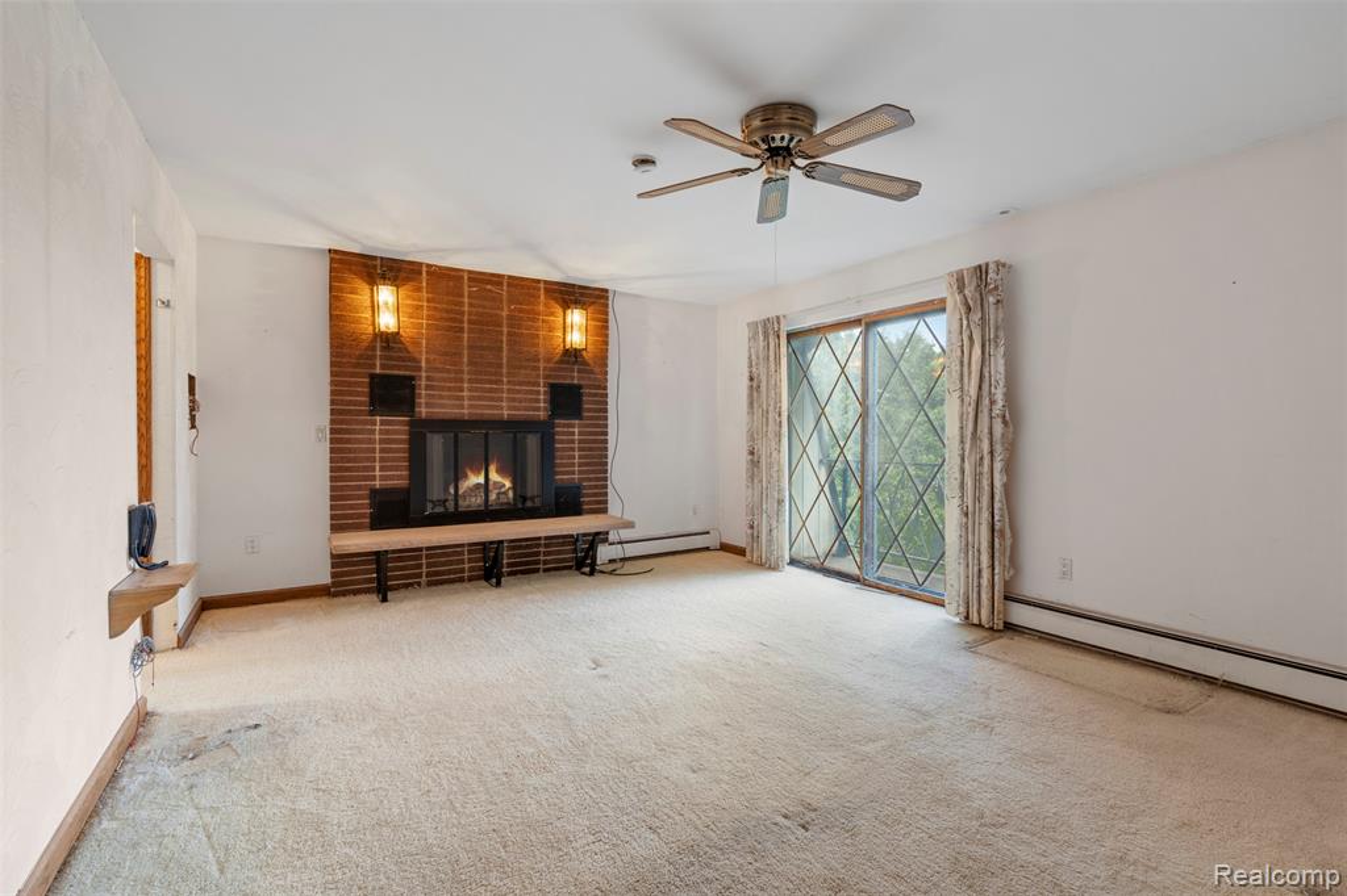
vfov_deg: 73.7
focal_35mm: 16
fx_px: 598
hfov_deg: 96.8
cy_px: 448
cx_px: 674
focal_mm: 16
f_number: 8
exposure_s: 1
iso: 400
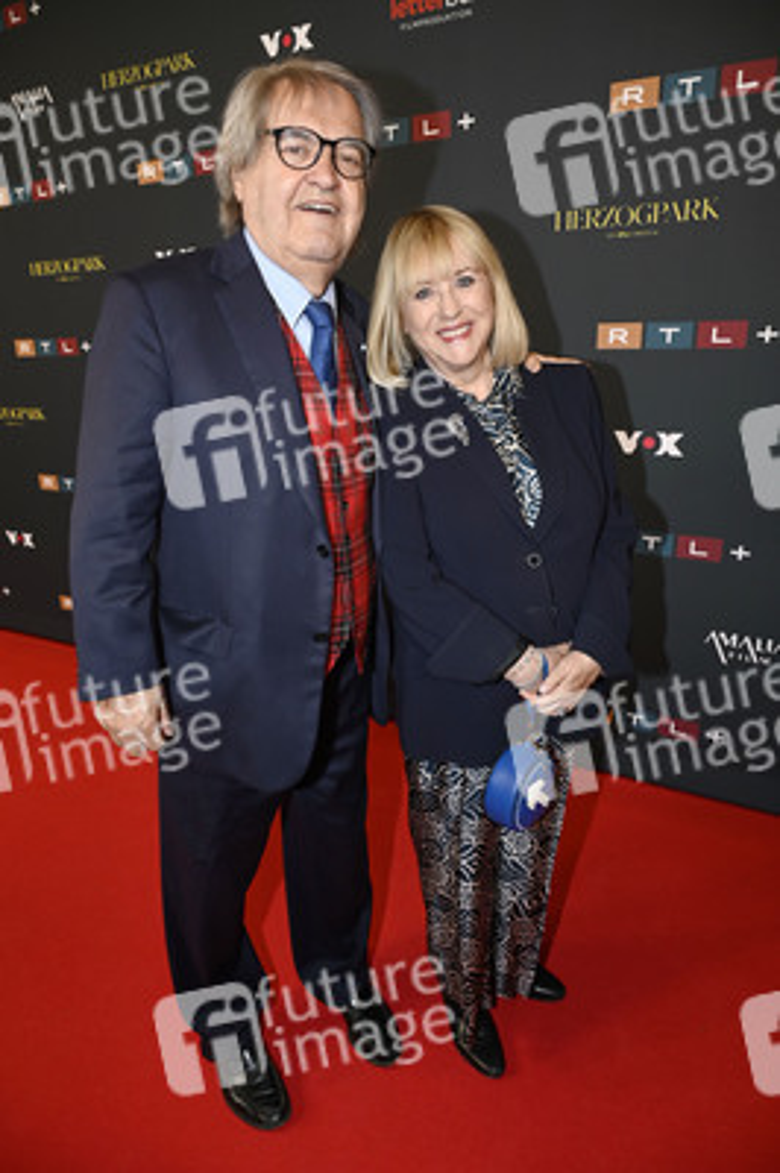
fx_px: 781
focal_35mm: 24
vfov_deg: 73.8
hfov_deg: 53.1
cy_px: 586
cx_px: 390
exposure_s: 1/160
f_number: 6.3
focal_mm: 24
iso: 800
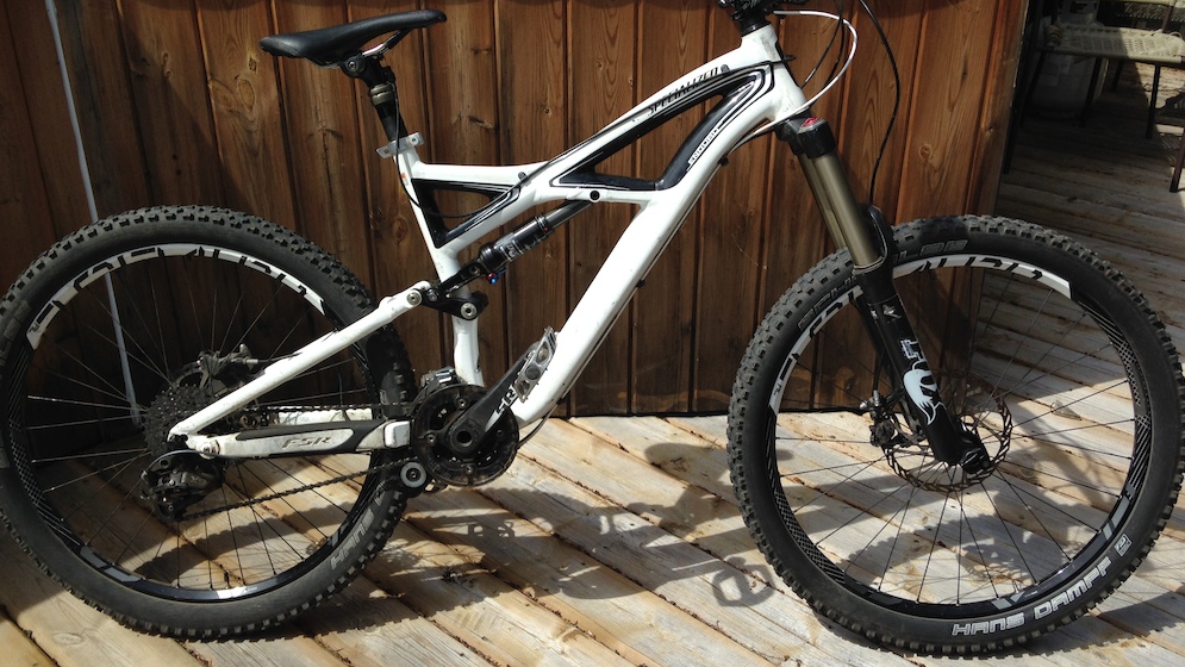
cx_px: 603
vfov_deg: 32.0
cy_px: 298
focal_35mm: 37
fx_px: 1163
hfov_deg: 54.0
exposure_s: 1/1642
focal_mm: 4.12
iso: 50
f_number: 2.4
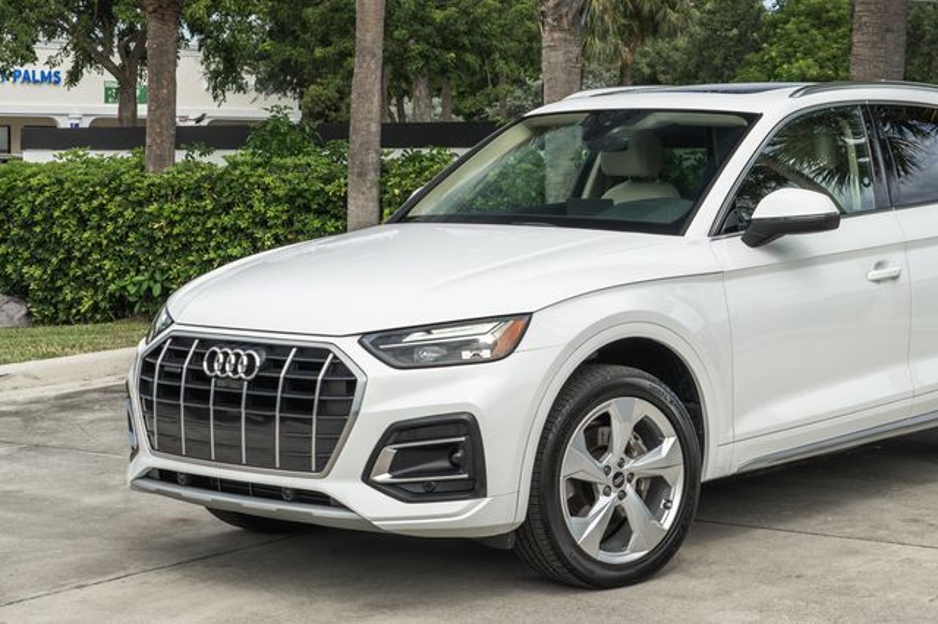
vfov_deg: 16.9
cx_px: 662
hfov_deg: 25.0
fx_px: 2100
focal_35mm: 81
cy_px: 225
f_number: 8
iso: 200
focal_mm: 46
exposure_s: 1/100
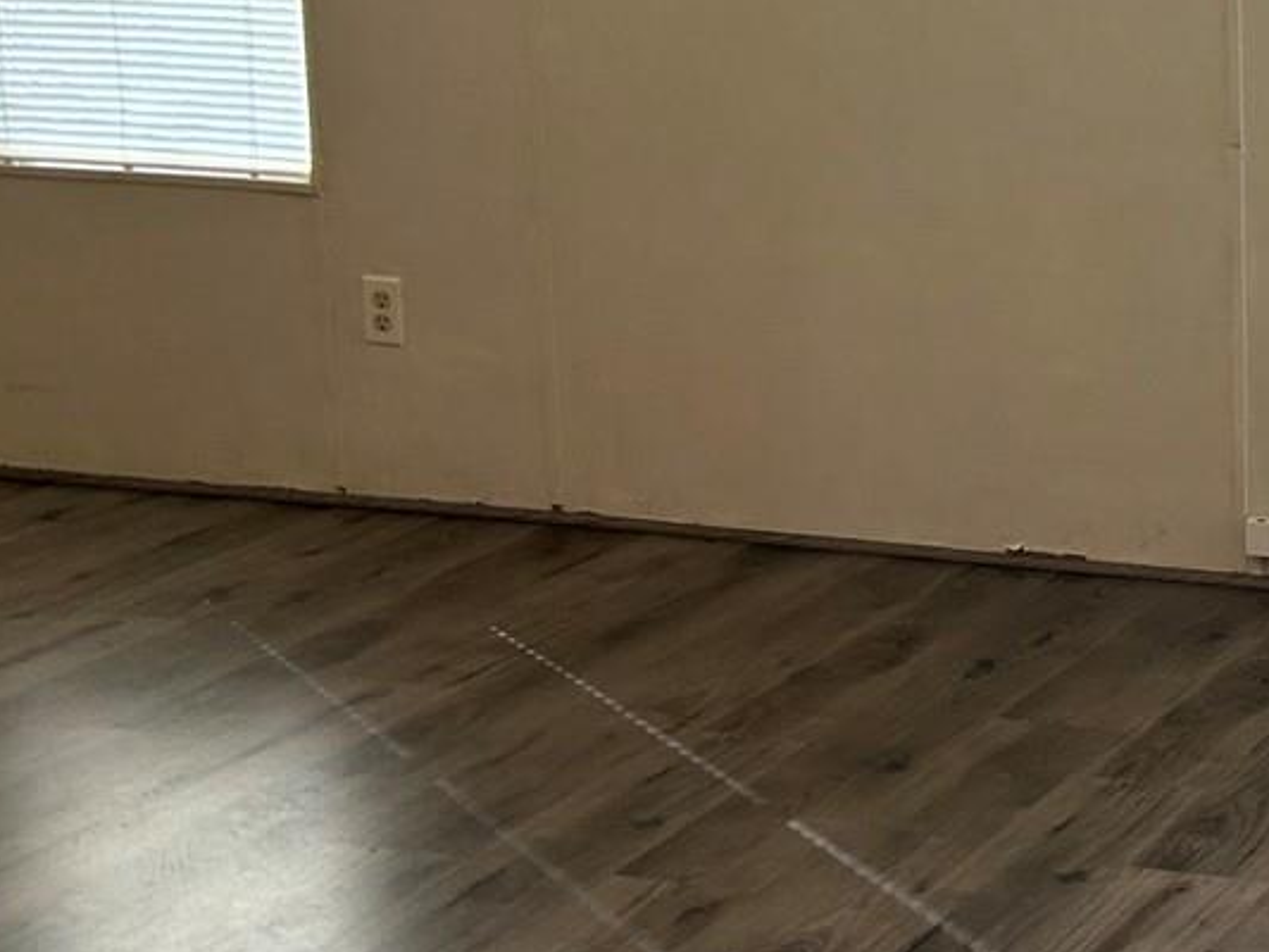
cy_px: 69
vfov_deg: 18.5
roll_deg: -0.7
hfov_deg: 21.8
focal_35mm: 78
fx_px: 2860
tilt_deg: -8.3
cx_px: 1771
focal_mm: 5.7
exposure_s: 1/149
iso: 64
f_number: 1.5
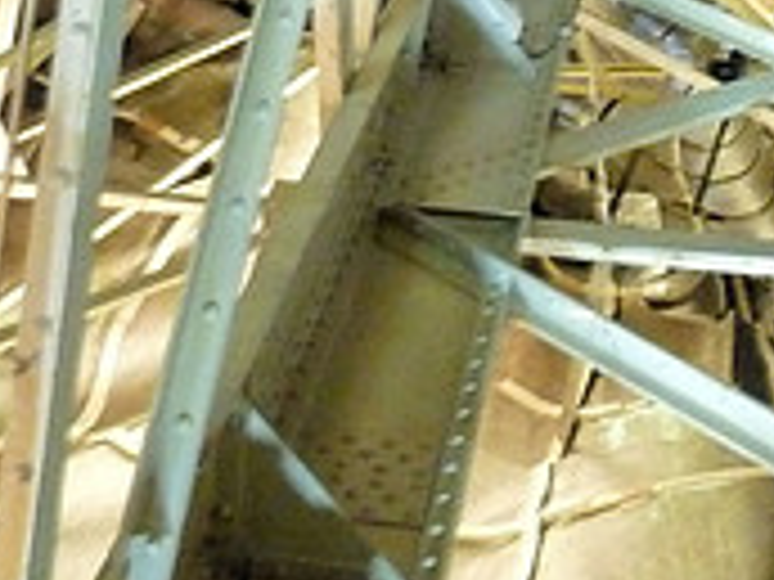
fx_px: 2035
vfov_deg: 14.9
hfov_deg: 20.8
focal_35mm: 91
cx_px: 774
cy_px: -335
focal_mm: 4.8
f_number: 2.8
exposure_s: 1/8
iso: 800
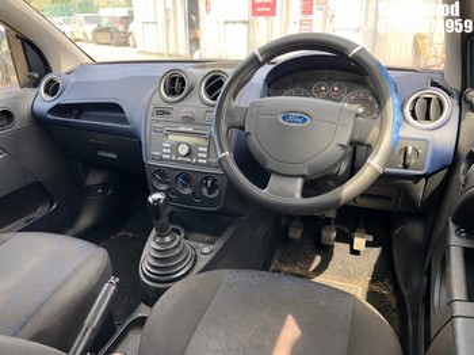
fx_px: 383
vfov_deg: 49.7
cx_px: 237
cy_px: 178
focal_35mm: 28
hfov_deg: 63.5
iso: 40
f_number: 1.8
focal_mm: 4
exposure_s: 1/120
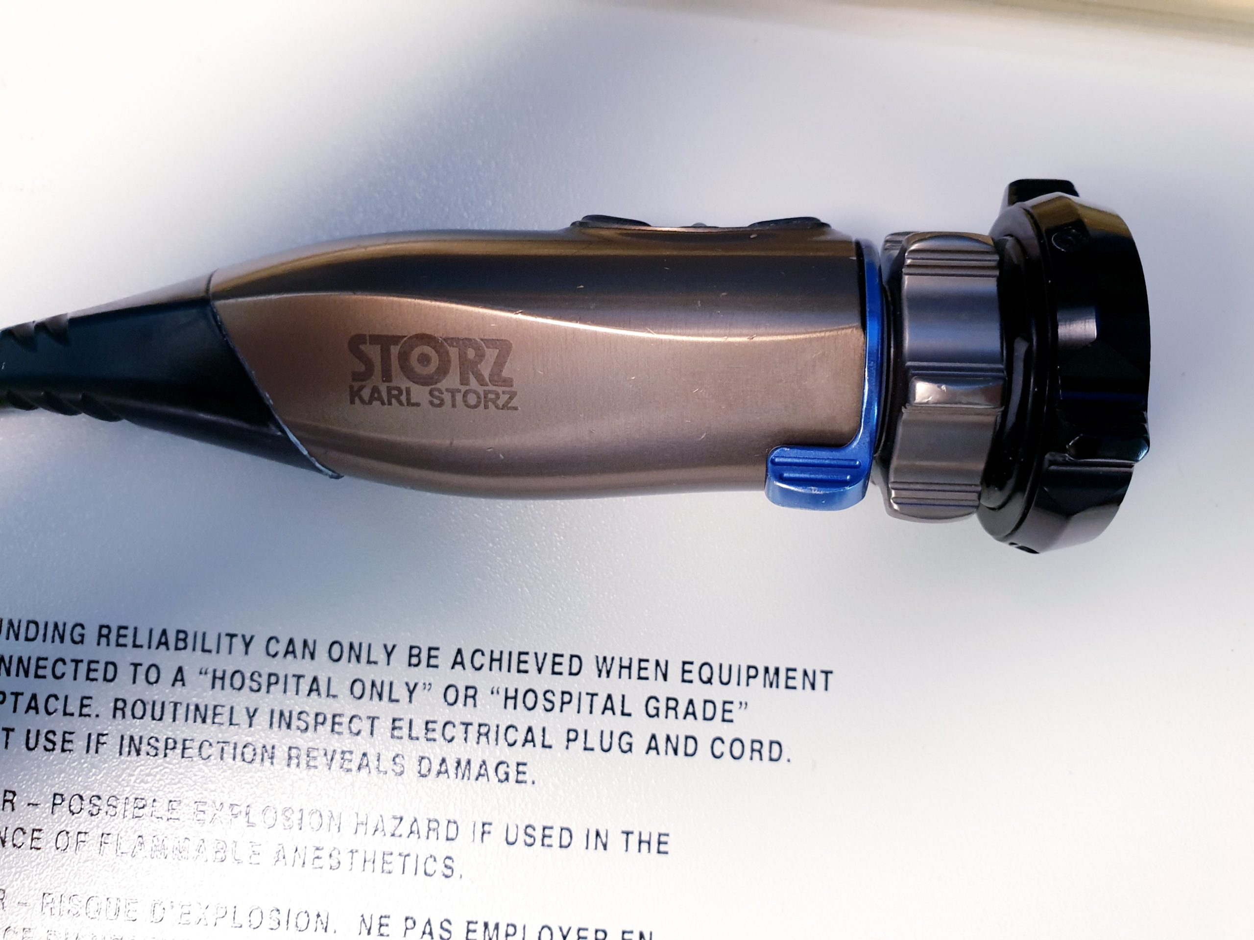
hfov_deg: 67.3
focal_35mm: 26
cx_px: 627
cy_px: 470
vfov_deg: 53.1
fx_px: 942
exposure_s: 1/50
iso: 320
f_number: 2.4
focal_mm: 4.3
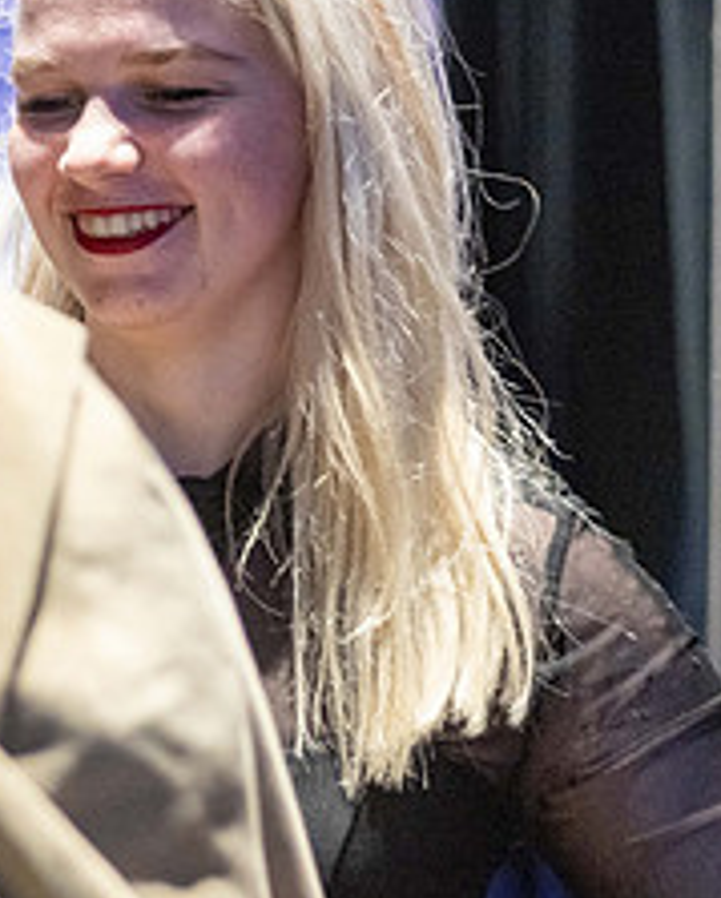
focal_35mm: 122
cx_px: -278
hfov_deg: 12.2
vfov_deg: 15.7
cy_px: 364
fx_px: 3248
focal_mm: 50
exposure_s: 1/125
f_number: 1.8
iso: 8000
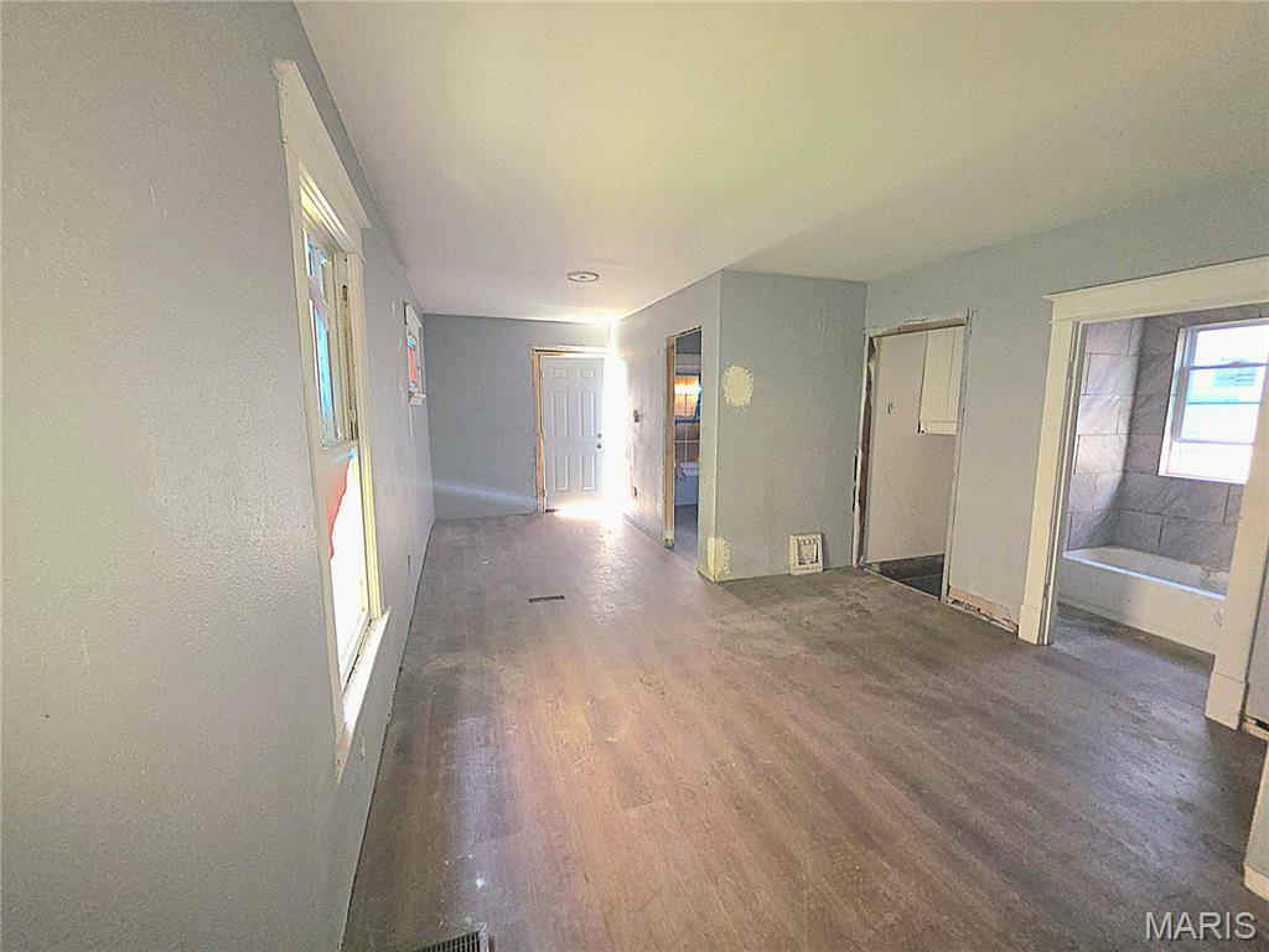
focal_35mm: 13
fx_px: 477
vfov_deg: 89.9
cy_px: 476
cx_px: 634
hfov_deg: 106.2
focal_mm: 2.2
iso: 250
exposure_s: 1/60.2
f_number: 1.9
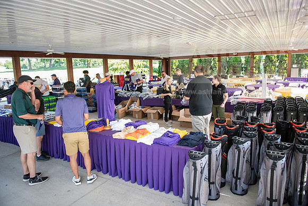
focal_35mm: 24
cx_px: 154
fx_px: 205
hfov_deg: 73.7
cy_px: 103
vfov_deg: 53.2
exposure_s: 1/200
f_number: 3.2
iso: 400
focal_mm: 24
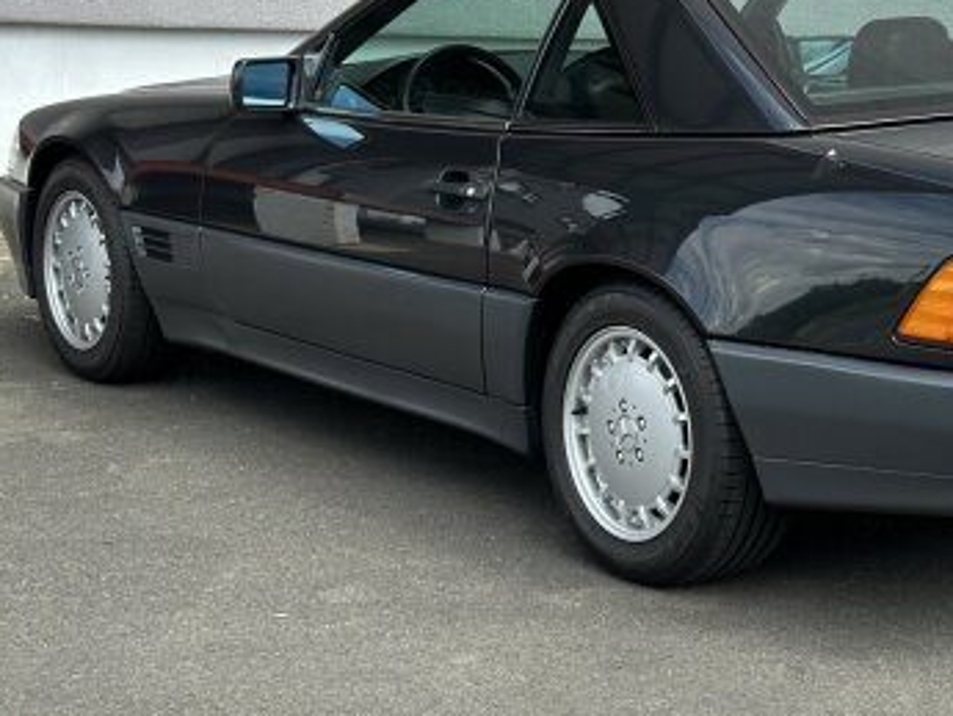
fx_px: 2451
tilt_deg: -7.9
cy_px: 293
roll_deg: +0.1
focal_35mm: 89
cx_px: 787
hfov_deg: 21.7
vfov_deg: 16.6
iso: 80
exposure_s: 1/1880
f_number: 1.78
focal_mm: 6.86
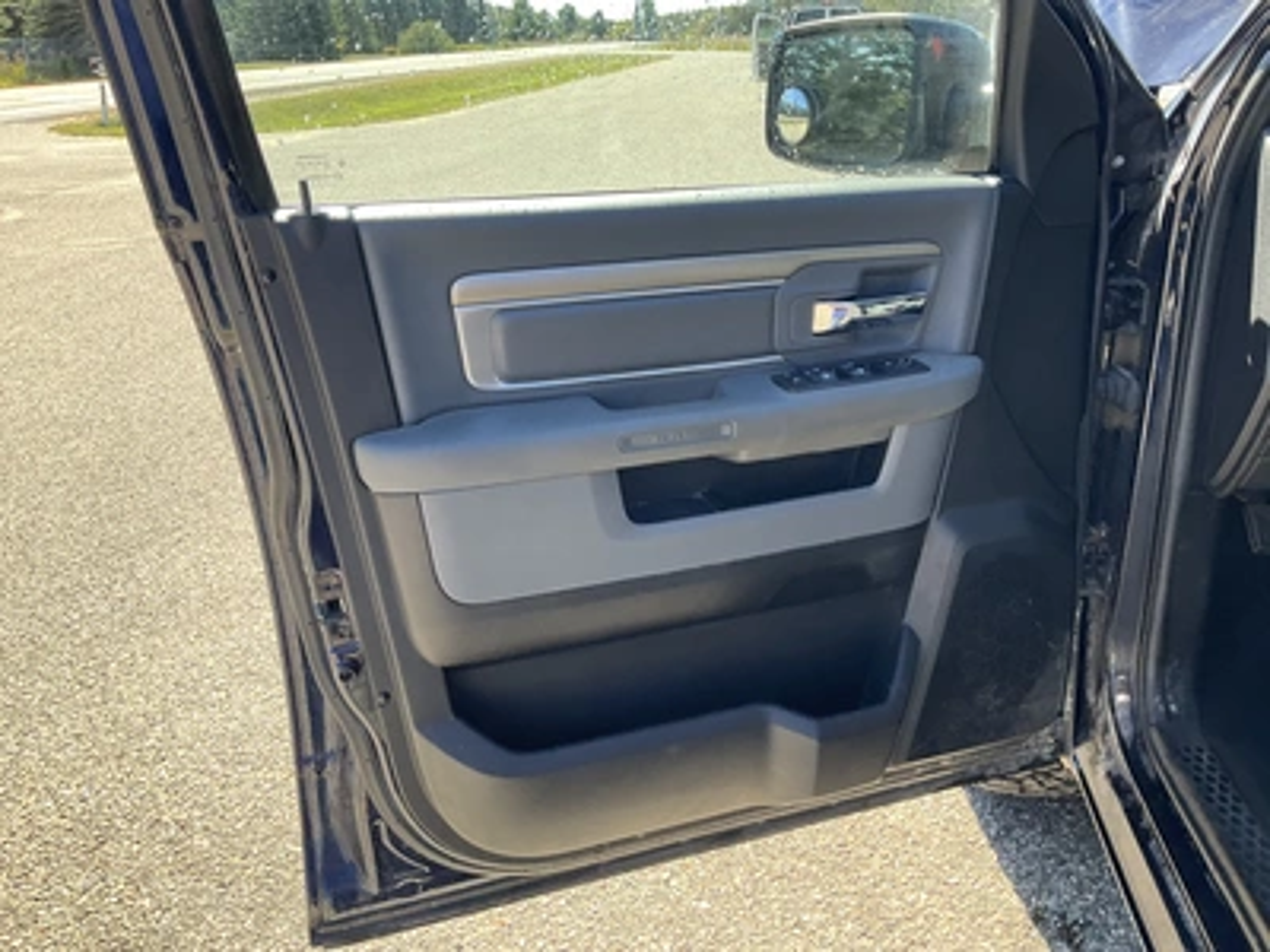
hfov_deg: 61.7
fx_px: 1064
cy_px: 476
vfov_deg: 48.2
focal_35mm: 29
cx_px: 635
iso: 25
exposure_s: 1/172
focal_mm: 3
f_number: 1.8
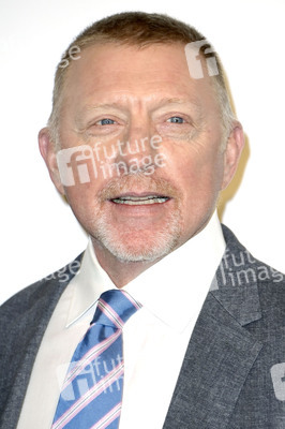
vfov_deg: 6.9
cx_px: 142
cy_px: 214
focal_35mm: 300
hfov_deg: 4.6
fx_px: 3568
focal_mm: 300
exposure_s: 1/250
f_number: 5.6
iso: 640
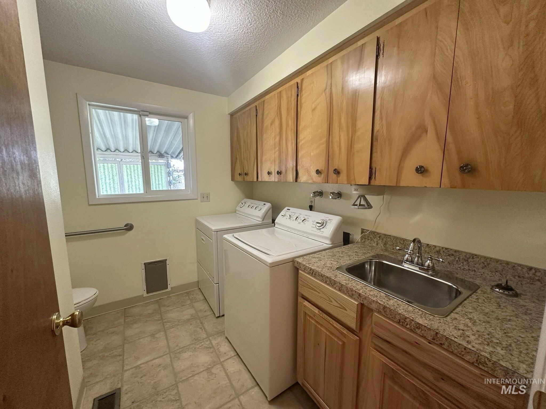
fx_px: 221
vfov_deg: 85.7
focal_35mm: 14
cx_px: 273
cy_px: 204
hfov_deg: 102.1
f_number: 2.2
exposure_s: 1/60
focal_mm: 2.22
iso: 250
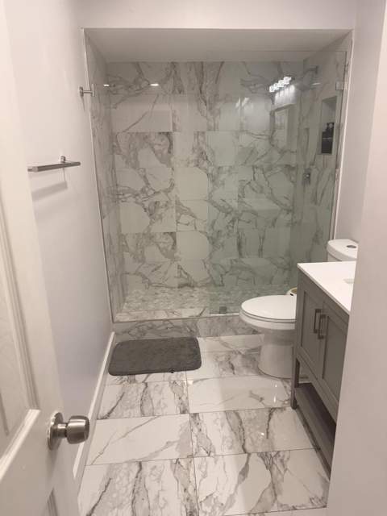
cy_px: 258
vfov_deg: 71.6
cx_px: 194
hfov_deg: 56.8
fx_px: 358
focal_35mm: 24
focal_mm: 6.76
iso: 125
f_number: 1.78
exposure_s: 1/120
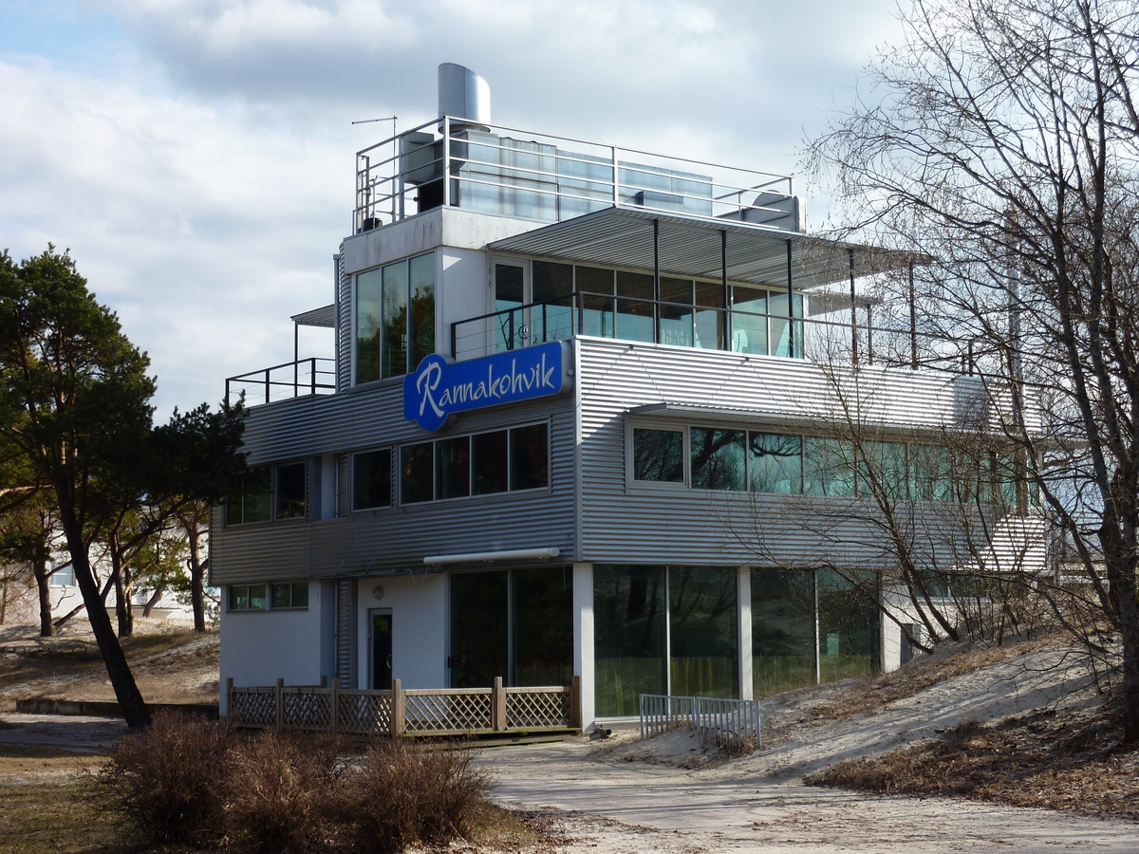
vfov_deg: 24.8
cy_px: 427
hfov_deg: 32.7
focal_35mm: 59
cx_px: 570
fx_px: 1941
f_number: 4.5
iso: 80
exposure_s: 1/500
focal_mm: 9.7
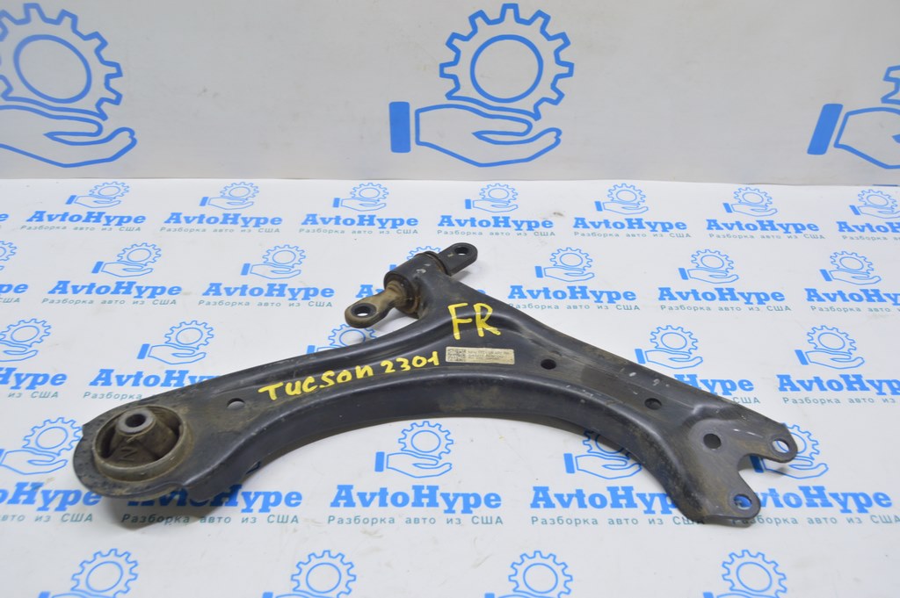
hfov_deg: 57.3
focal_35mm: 33
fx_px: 824
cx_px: 450
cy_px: 299
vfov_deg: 39.9
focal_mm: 22
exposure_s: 1/20
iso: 400
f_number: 5.6
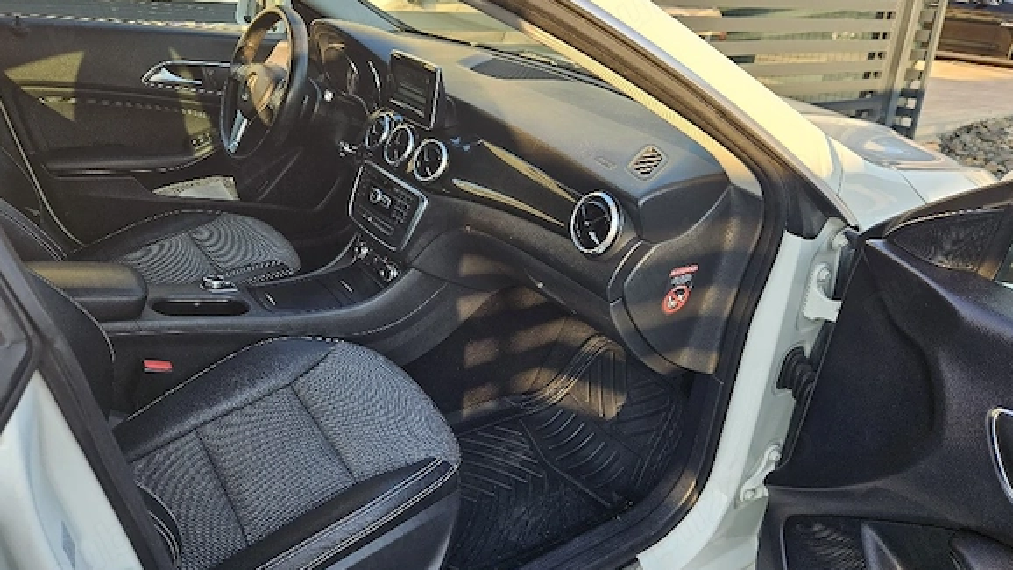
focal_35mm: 26
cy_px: 247
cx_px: 498
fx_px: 698
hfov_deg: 71.9
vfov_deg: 44.3
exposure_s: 1/182
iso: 32
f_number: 1.8
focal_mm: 5.4
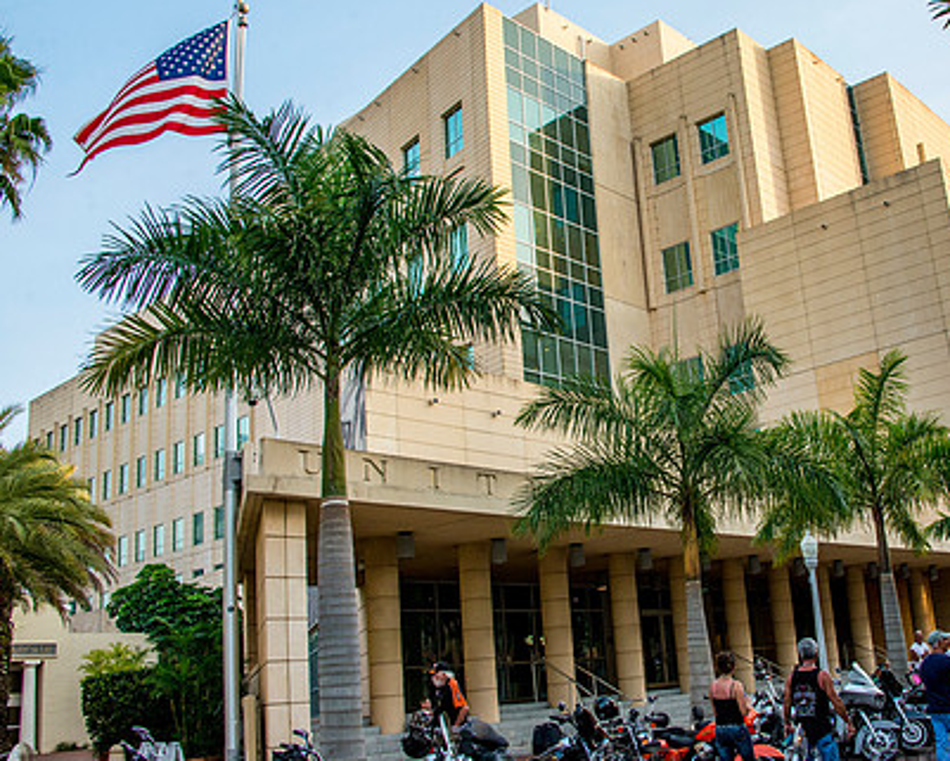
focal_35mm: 38
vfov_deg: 39.2
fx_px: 1069
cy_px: 373
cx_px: 647
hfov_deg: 47.0
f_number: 9
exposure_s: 1/320
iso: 800
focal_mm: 28
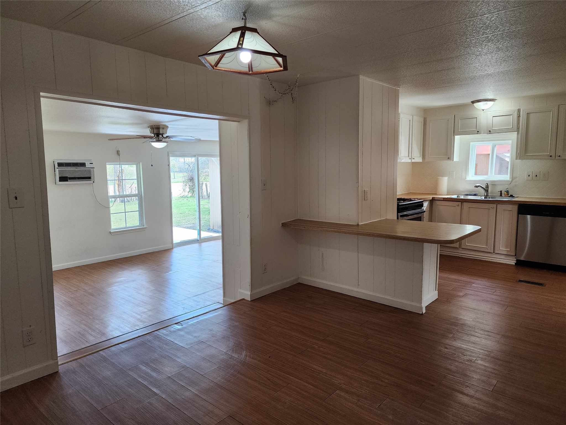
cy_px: 212
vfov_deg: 58.9
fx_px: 376
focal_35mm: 23
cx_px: 283
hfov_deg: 73.9
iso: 200
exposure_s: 1/180
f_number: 1.8
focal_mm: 6.4
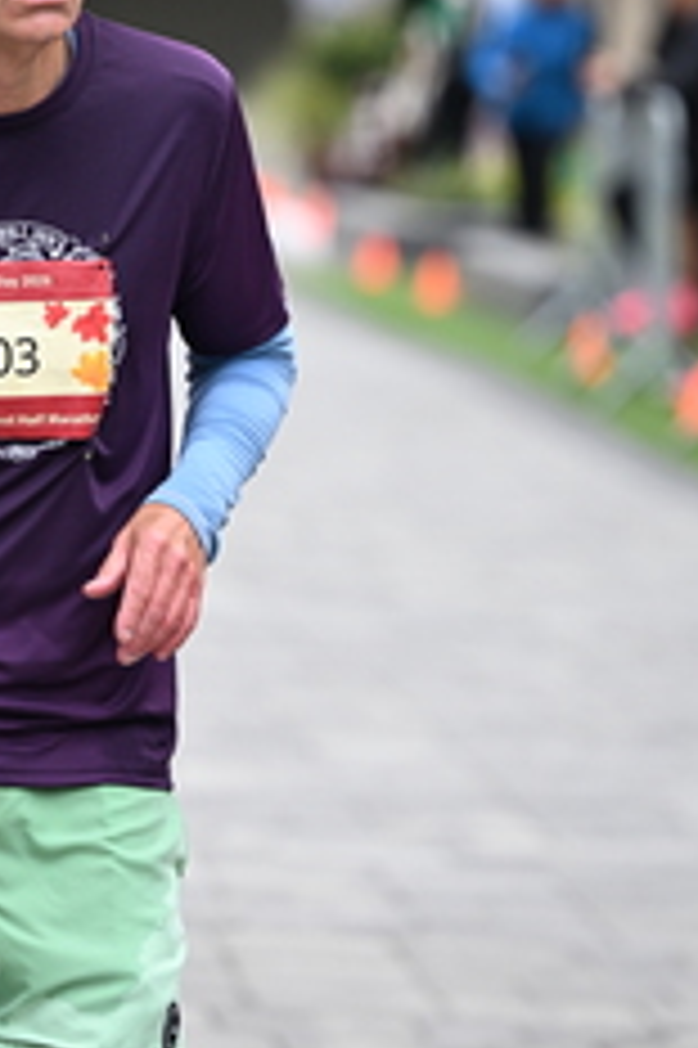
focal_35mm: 319
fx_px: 9291
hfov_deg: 4.3
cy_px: 198
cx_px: 106
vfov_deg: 6.5
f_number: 2.8
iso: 640
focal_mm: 135
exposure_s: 1/2500
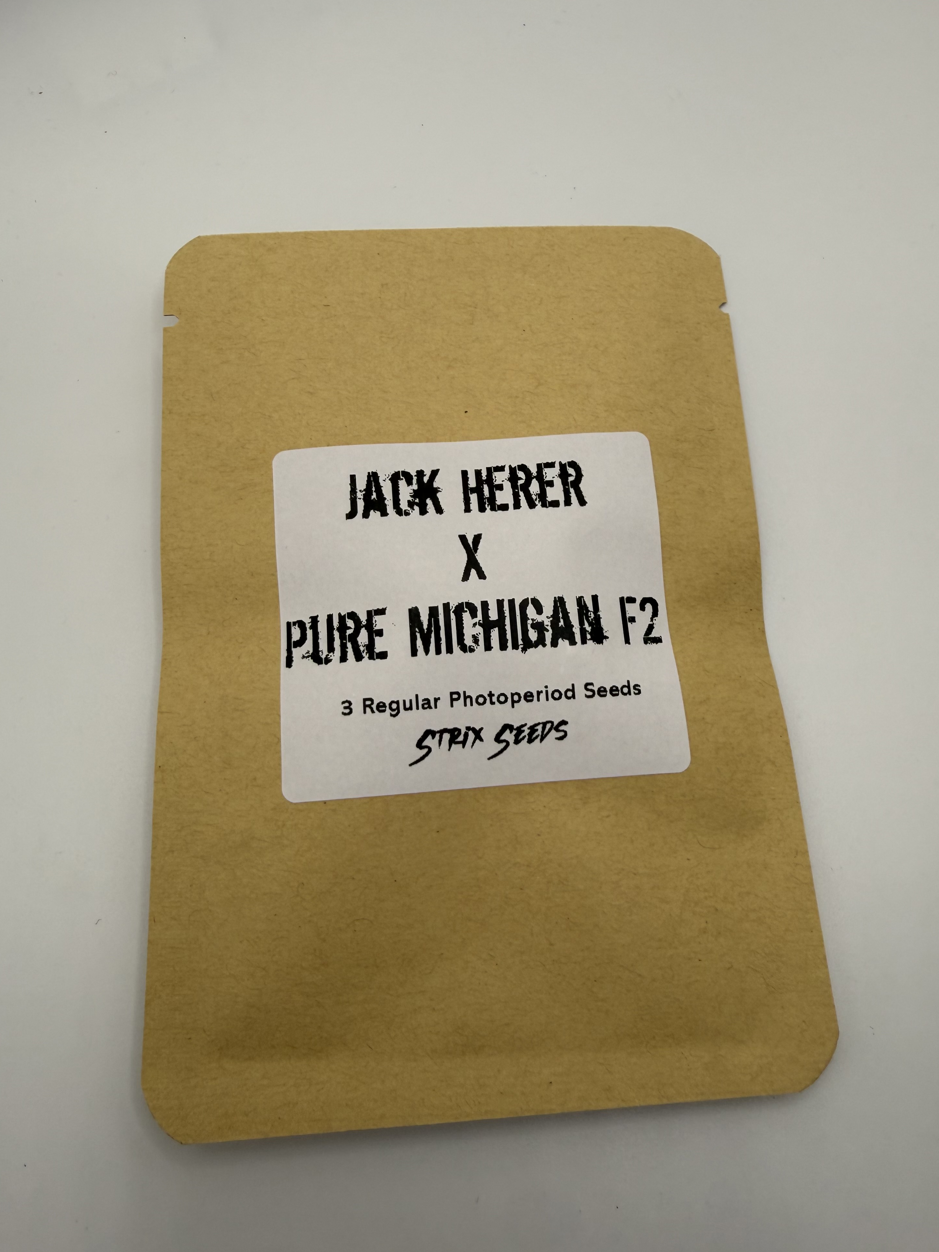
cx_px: 464
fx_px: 904
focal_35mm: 25
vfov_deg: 69.4
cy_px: 633
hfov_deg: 54.9
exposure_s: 1/101
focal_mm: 2.22
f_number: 2.2
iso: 40
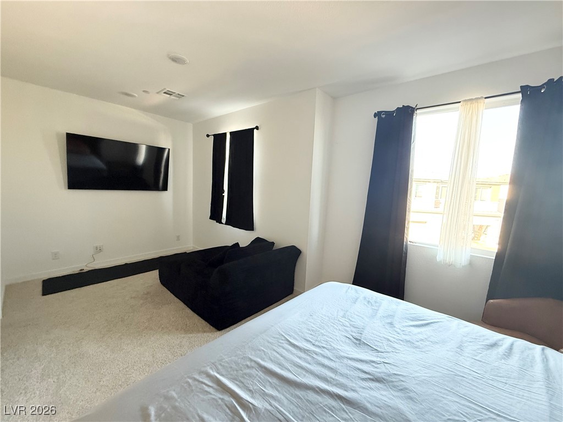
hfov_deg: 102.1
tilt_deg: -6.1
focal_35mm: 14
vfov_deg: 85.7
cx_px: 282
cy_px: 211
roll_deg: -2.3
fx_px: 228
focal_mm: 2.22
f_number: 2.2
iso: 500
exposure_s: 1/60
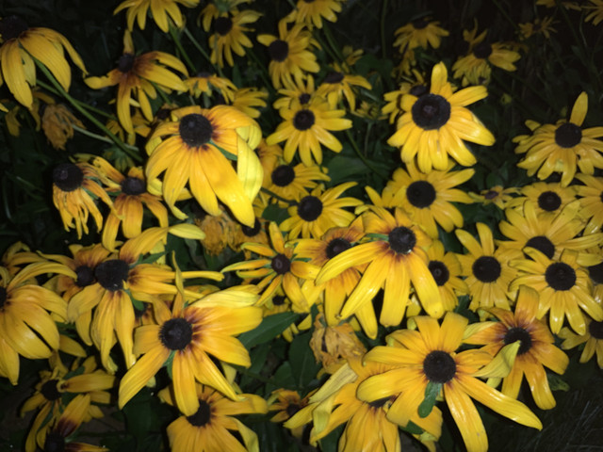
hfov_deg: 61.7
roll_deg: -0.3
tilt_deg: -43.6
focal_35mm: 29
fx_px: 505
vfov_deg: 48.2
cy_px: 226
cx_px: 302
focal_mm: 3
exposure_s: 1/30
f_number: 1.8
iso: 25
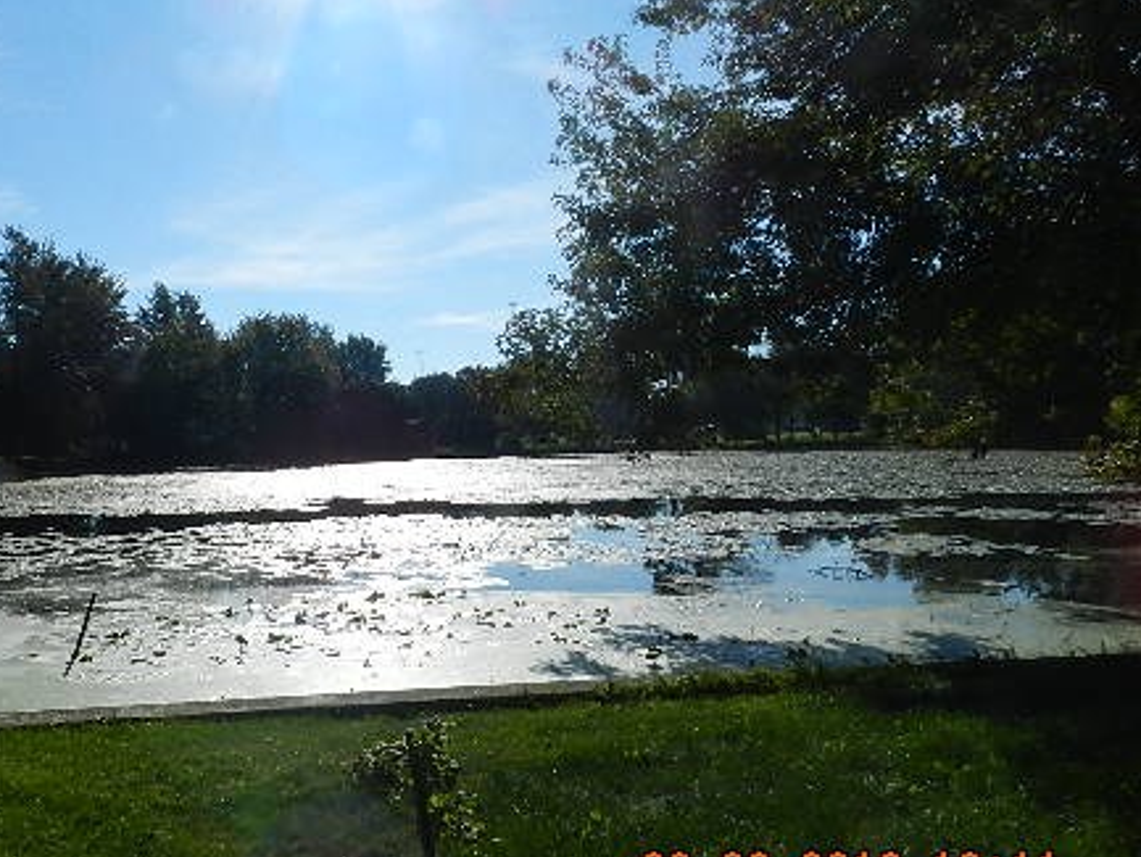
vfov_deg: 41.7
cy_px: 372
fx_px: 1121
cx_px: 319
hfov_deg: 52.1
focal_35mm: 34
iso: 160
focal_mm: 4
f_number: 6.3
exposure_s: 1/800
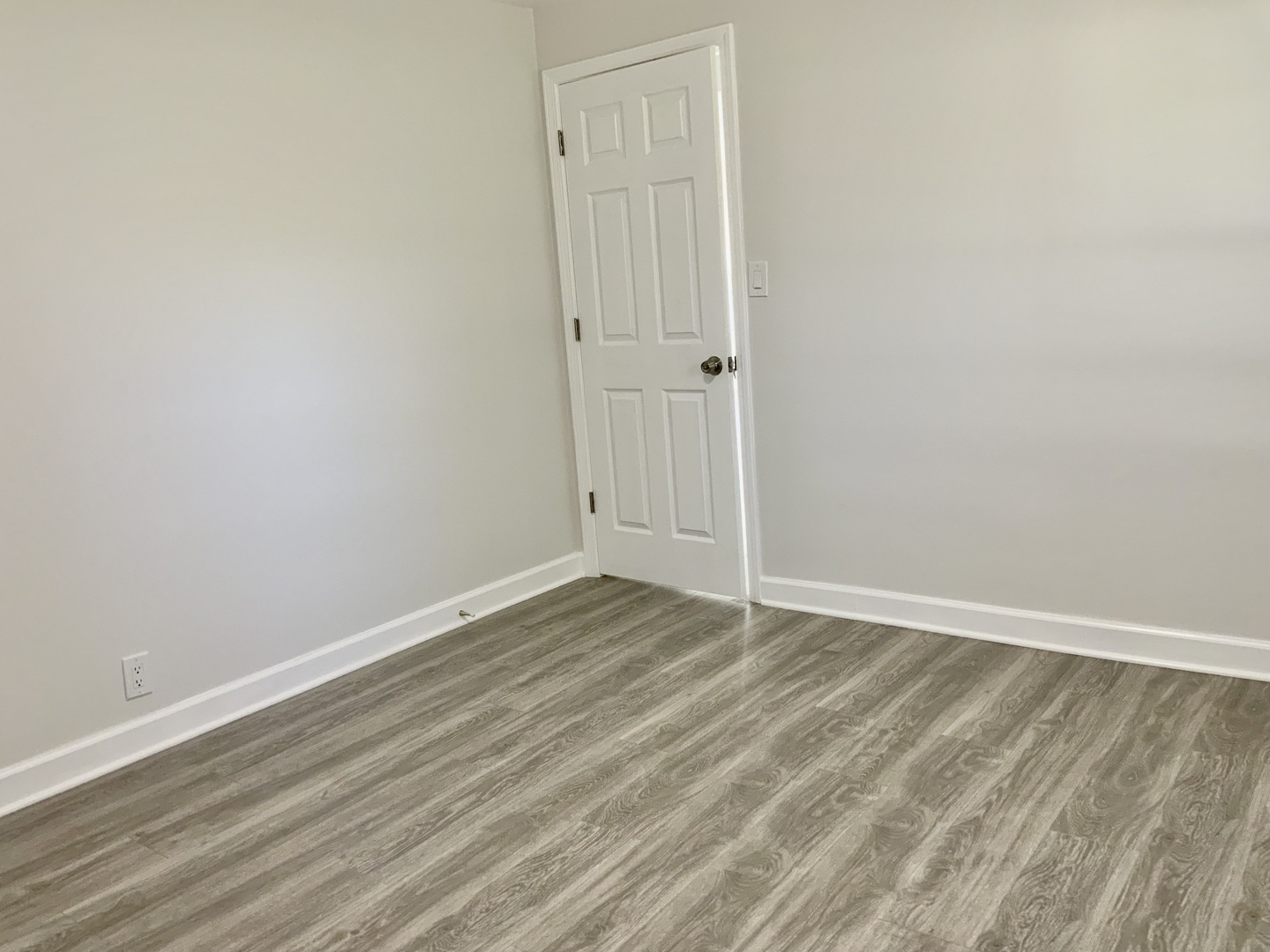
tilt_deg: -14.0
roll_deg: +3.7
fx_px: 1064
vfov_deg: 48.2
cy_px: 476
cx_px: 635
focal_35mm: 29
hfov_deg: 61.7
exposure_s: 1/60
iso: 80
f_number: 1.8
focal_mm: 3
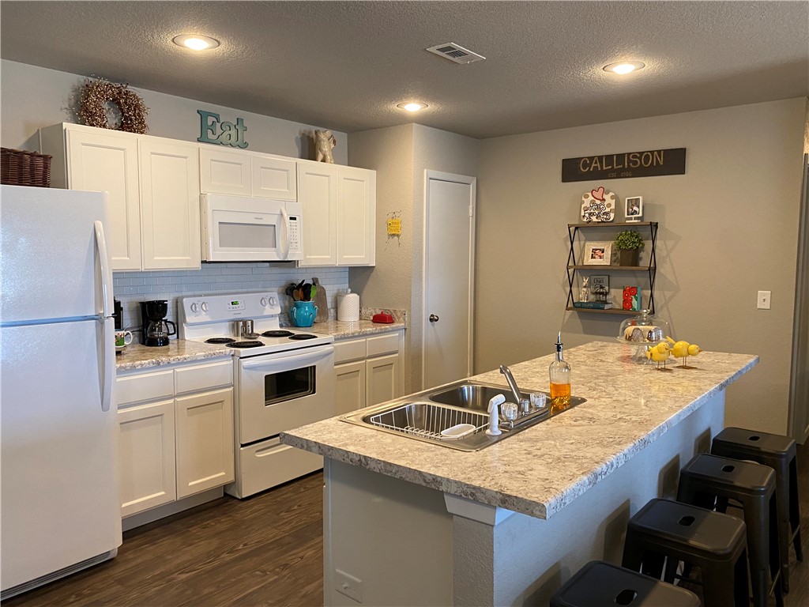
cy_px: 304
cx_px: 404
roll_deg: +0.5
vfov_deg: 53.1
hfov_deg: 67.3
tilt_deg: -5.9
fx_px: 608
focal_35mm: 26
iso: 125
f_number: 1.8
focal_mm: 4.25
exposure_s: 1/60
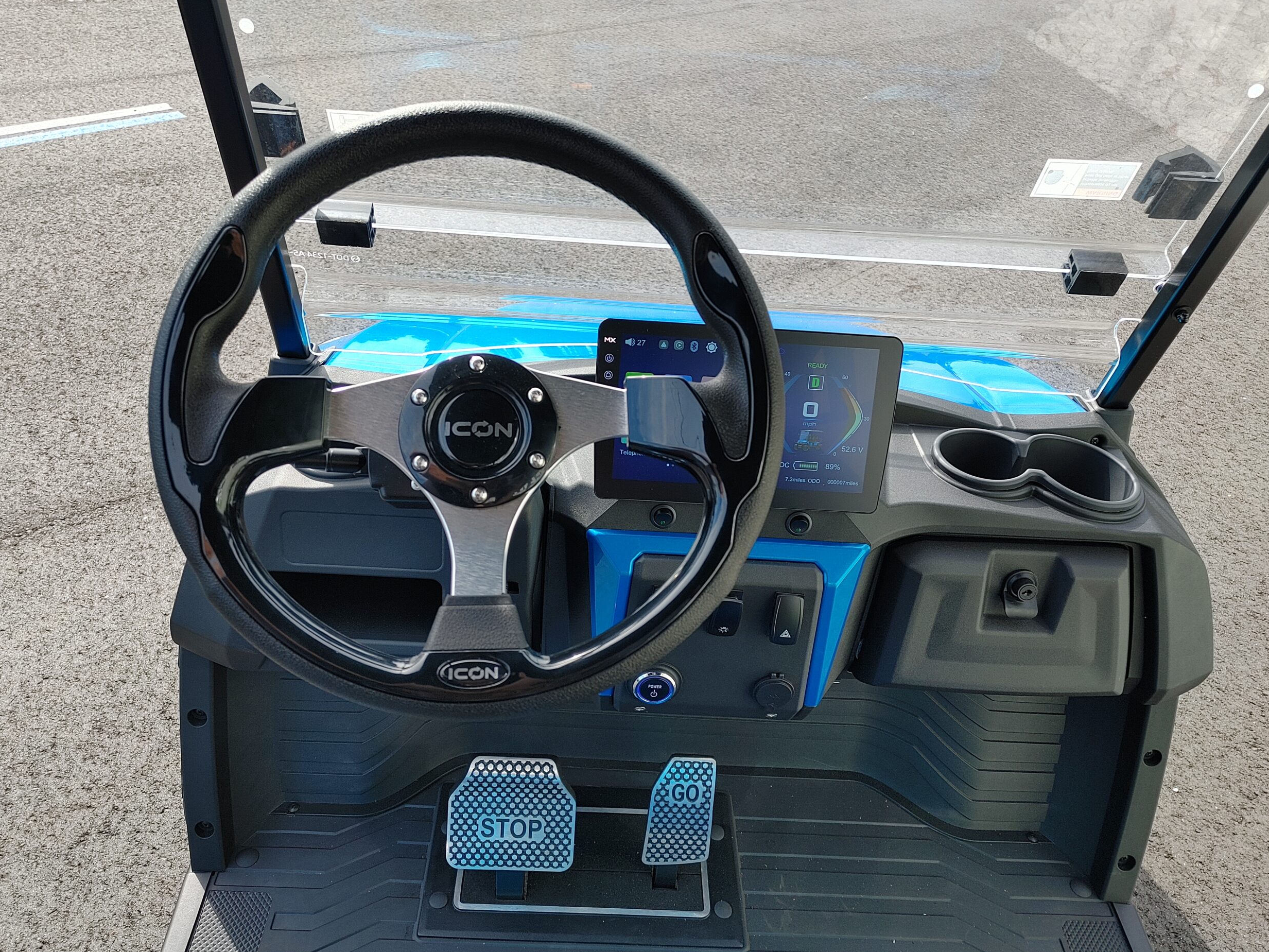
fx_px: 990
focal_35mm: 27
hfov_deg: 65.3
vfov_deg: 51.4
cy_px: 490
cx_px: 617
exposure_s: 1/463
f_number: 1.8
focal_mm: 4.81
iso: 50
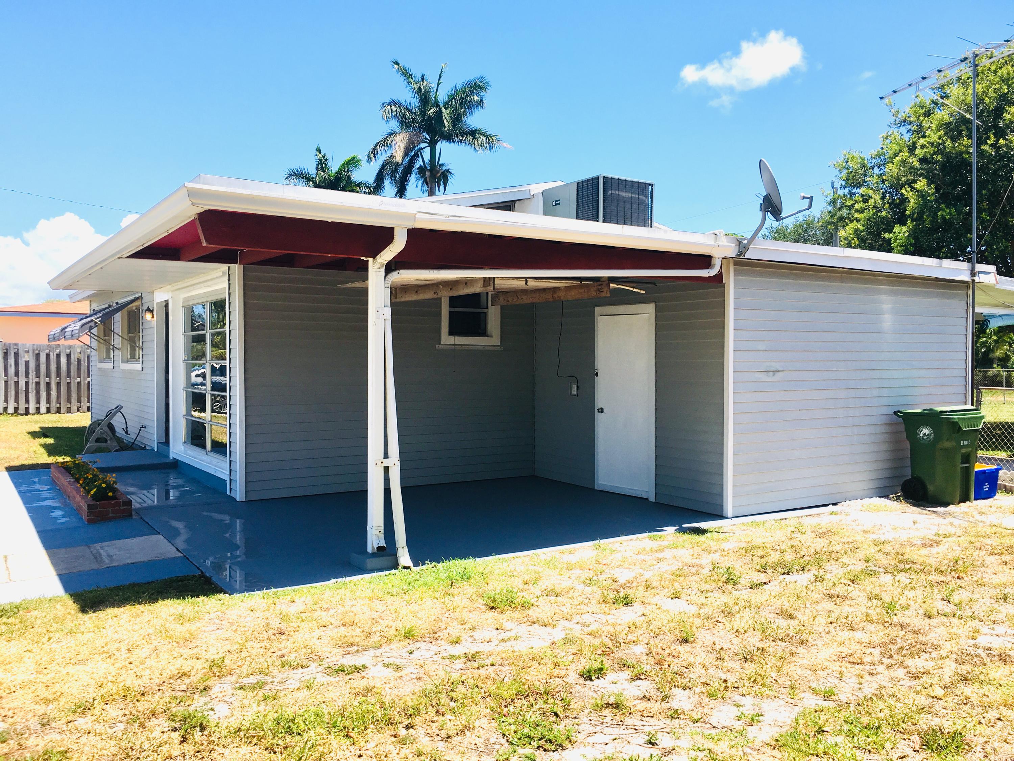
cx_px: 507
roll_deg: -1.4
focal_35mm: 29
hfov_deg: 61.7
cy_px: 380
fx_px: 849
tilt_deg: -0.6
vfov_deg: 48.2
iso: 25
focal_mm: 4.15
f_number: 2.2
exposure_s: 1/974
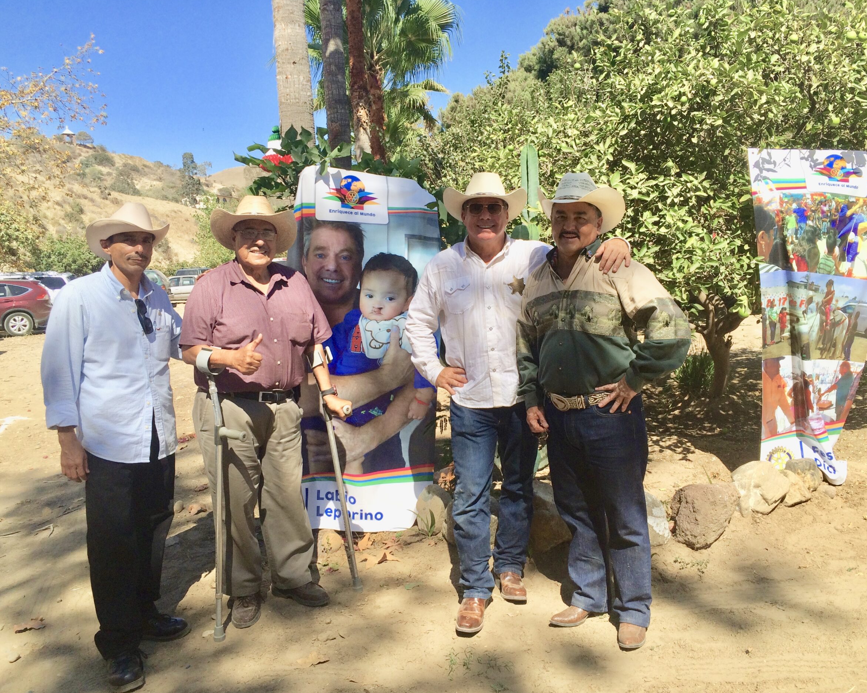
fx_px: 795
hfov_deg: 57.2
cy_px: 351
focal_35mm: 31
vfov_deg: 47.1
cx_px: 445
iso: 32
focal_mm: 4.15
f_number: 2.2
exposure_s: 1/1580
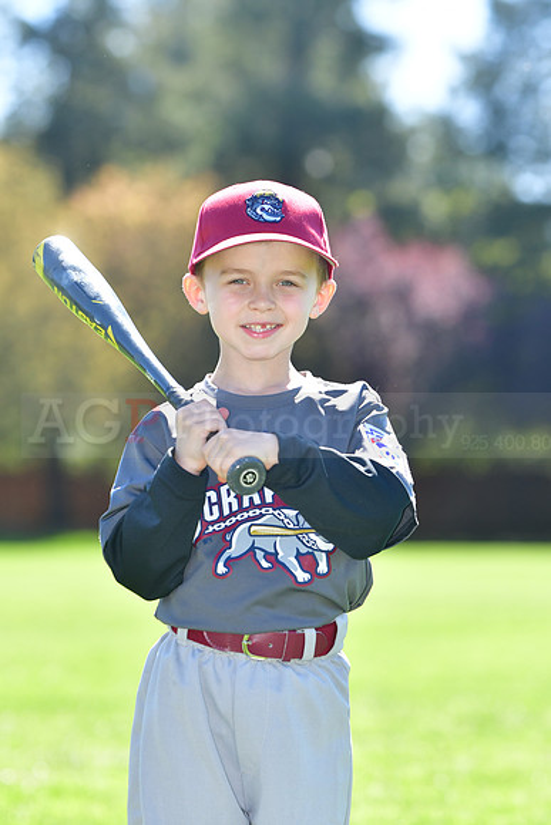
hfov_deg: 7.0
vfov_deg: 10.5
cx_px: 276
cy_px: 412
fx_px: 4474
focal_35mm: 195
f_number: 4.5
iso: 400
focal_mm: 130
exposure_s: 1/1000
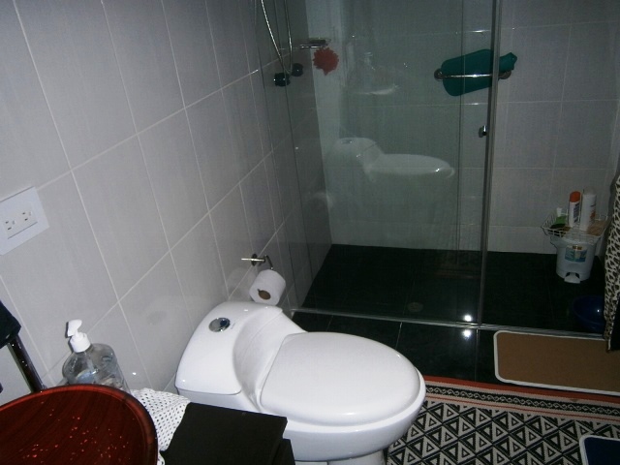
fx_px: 466
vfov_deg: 53.1
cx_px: 310
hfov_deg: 67.3
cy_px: 232
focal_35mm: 26
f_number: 2.8
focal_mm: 4.7
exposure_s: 1/30
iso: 125
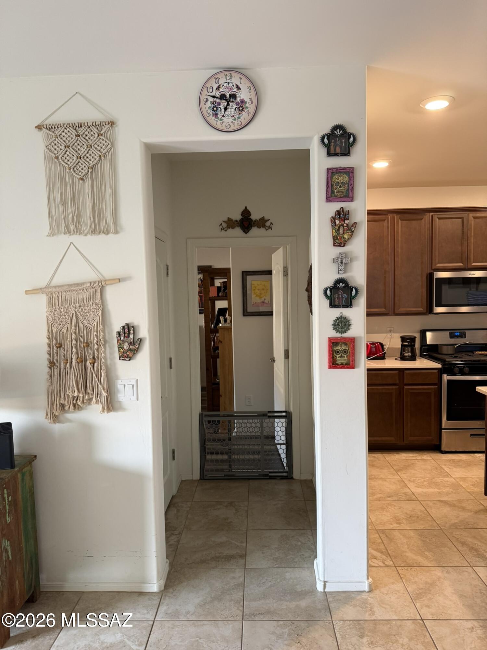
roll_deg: +0.7
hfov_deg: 56.8
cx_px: 244
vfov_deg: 71.6
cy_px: 325
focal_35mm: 24
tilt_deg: -3.0
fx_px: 450
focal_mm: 6.76
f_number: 1.78
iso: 250
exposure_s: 1/60
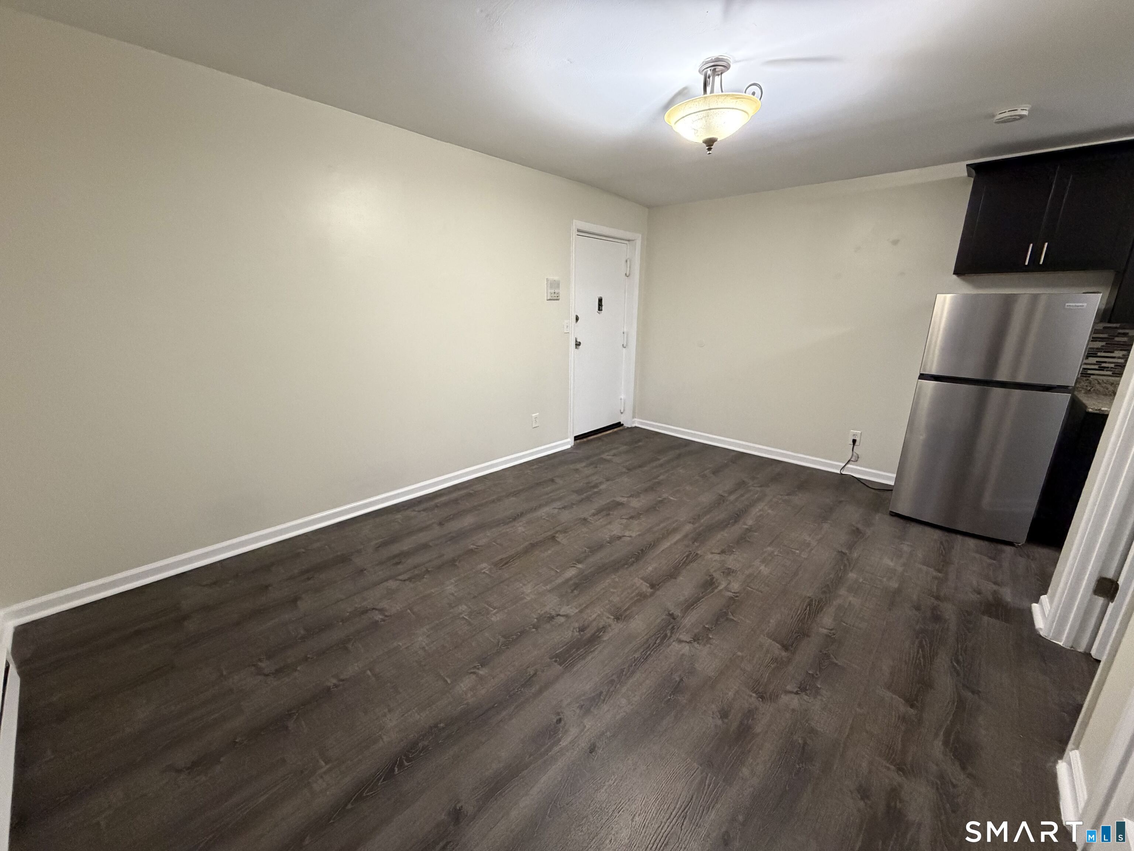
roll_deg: +0.1
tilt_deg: -14.3
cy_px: 426
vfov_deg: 85.7
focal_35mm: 14
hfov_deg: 102.1
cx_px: 567
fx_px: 459
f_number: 2.2
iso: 500
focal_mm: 2.22
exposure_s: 1/60
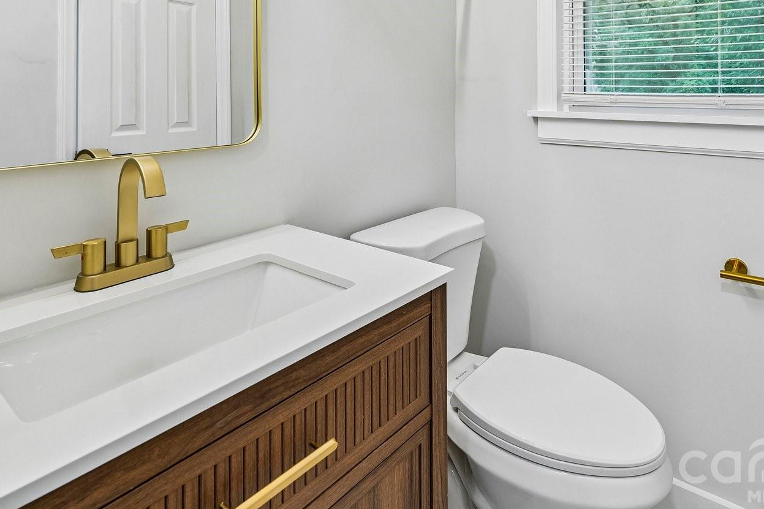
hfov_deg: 75.9
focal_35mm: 23
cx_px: 420
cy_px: 95
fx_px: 488
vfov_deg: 51.3
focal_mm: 14
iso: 280
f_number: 8
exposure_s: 1/15
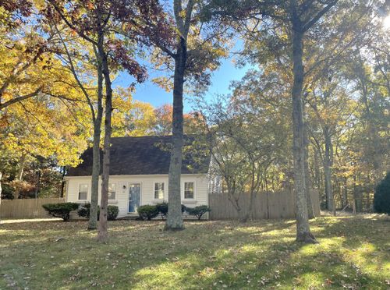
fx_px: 292
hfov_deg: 67.5
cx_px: 195
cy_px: 145
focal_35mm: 26
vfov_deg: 52.8
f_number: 1.6
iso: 32
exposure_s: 1/465
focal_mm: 4.2
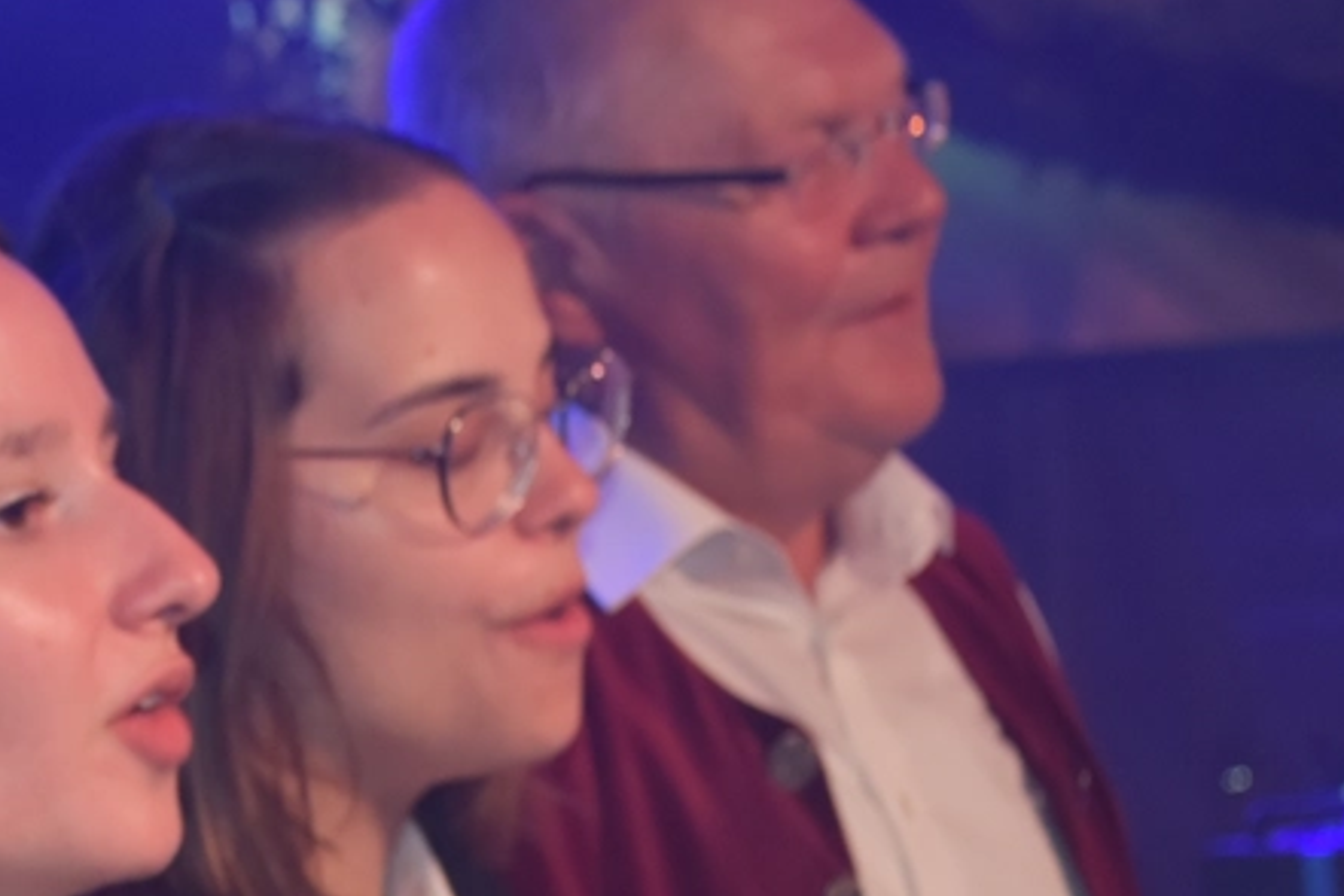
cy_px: 984
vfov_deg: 9.5
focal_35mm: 143
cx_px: -107
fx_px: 5338
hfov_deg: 14.1
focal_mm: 28
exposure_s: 1/80
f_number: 4.2
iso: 800
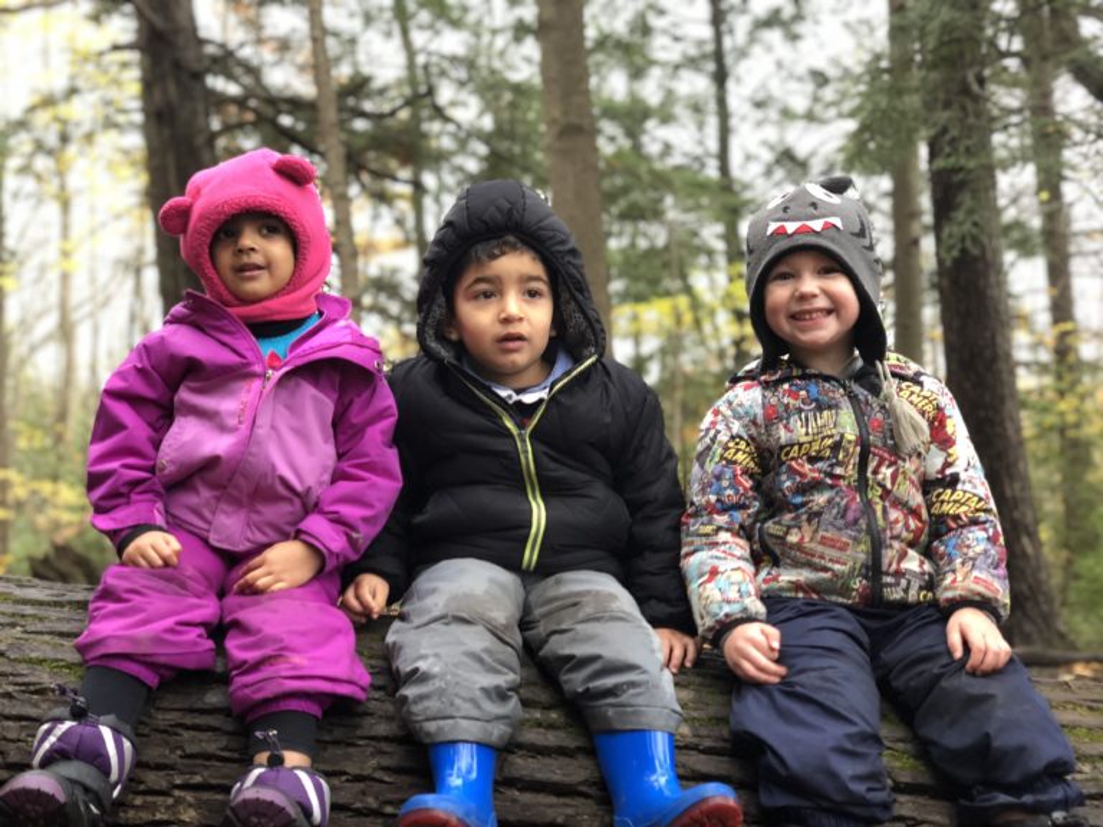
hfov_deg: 36.8
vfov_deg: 28.0
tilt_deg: +1.5
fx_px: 1657
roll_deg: +2.2
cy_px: 414
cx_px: 552
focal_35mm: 52
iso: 125
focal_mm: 6
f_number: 2.4
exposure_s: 1/60
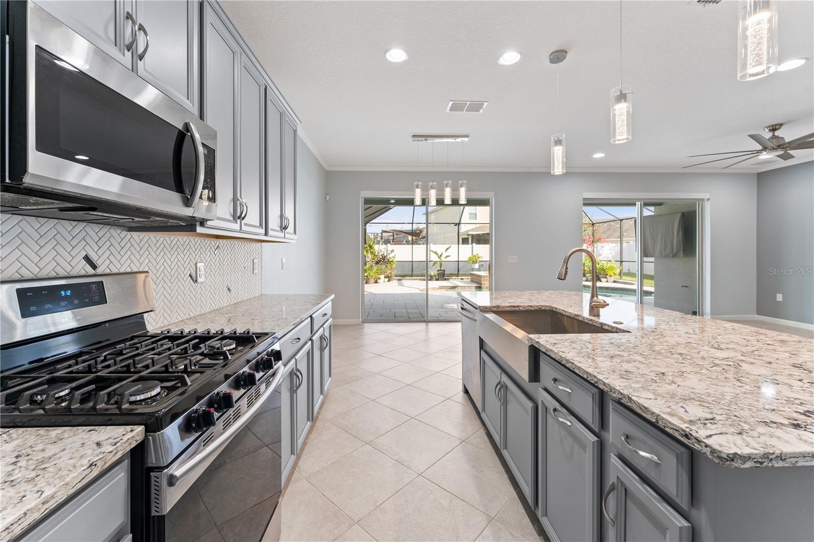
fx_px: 316
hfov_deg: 104.3
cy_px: 271
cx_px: 407
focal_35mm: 14
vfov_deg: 81.2
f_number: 8
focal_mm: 14
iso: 200
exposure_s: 1/4
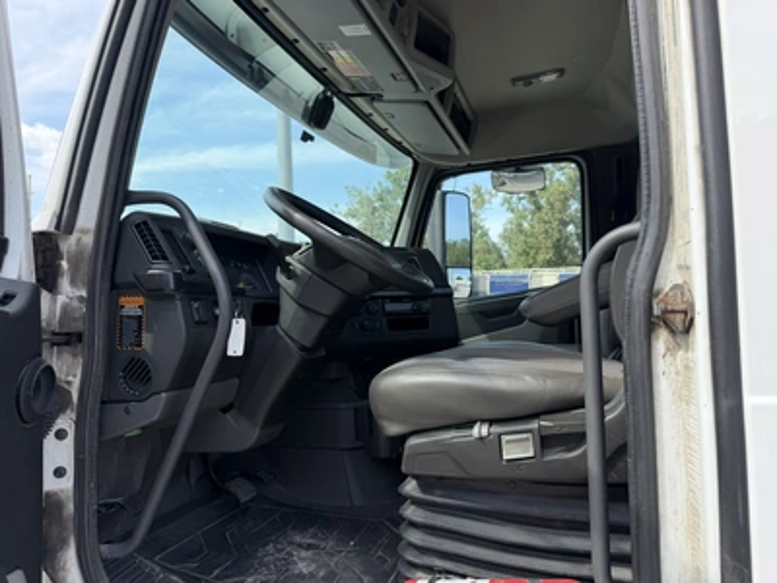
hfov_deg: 71.6
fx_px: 539
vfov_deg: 56.8
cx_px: 388
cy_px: 292
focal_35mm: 24
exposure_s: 1/1585
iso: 80
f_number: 1.78
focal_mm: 6.76
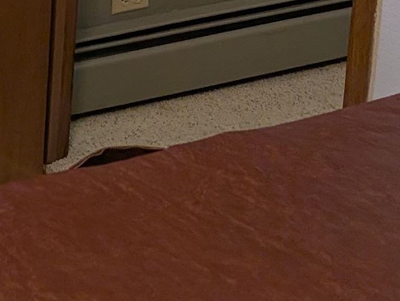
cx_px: -401
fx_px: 1319
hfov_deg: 14.4
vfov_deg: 11.8
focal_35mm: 114
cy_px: -277
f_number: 1.68
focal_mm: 6.9
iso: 113
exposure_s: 1/120
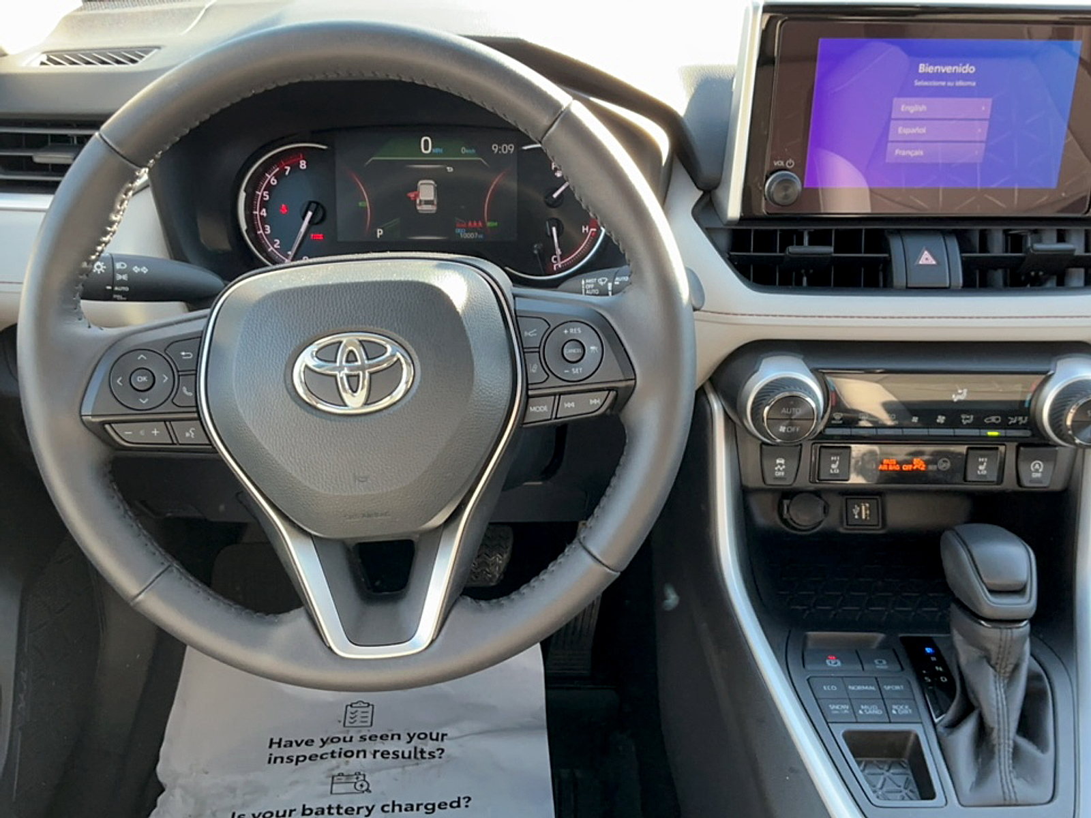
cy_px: 409
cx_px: 546
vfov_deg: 46.8
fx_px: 946
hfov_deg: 60.0
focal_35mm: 30
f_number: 1.8
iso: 50
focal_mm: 3
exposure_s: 1/60
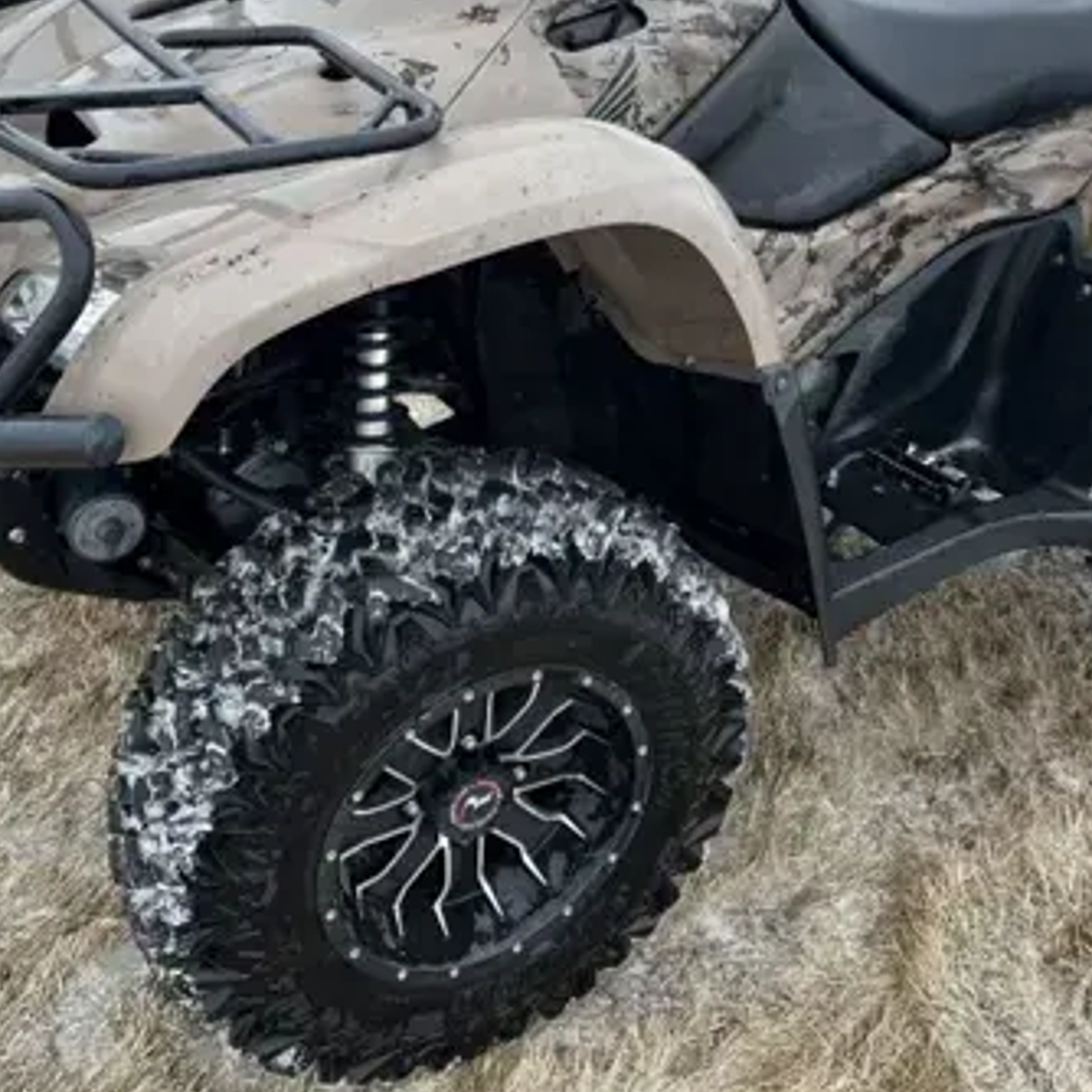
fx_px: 1570
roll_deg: -2.4
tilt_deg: -28.7
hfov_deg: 38.3
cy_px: 353
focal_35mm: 44
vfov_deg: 37.9
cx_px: 605
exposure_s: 1/1934
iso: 50
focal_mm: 5.7
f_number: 1.5
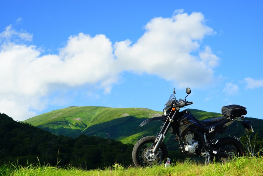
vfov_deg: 27.0
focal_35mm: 50
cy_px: 88
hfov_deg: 39.6
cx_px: 132
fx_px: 365
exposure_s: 1/90
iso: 100
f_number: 9.5
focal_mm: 50
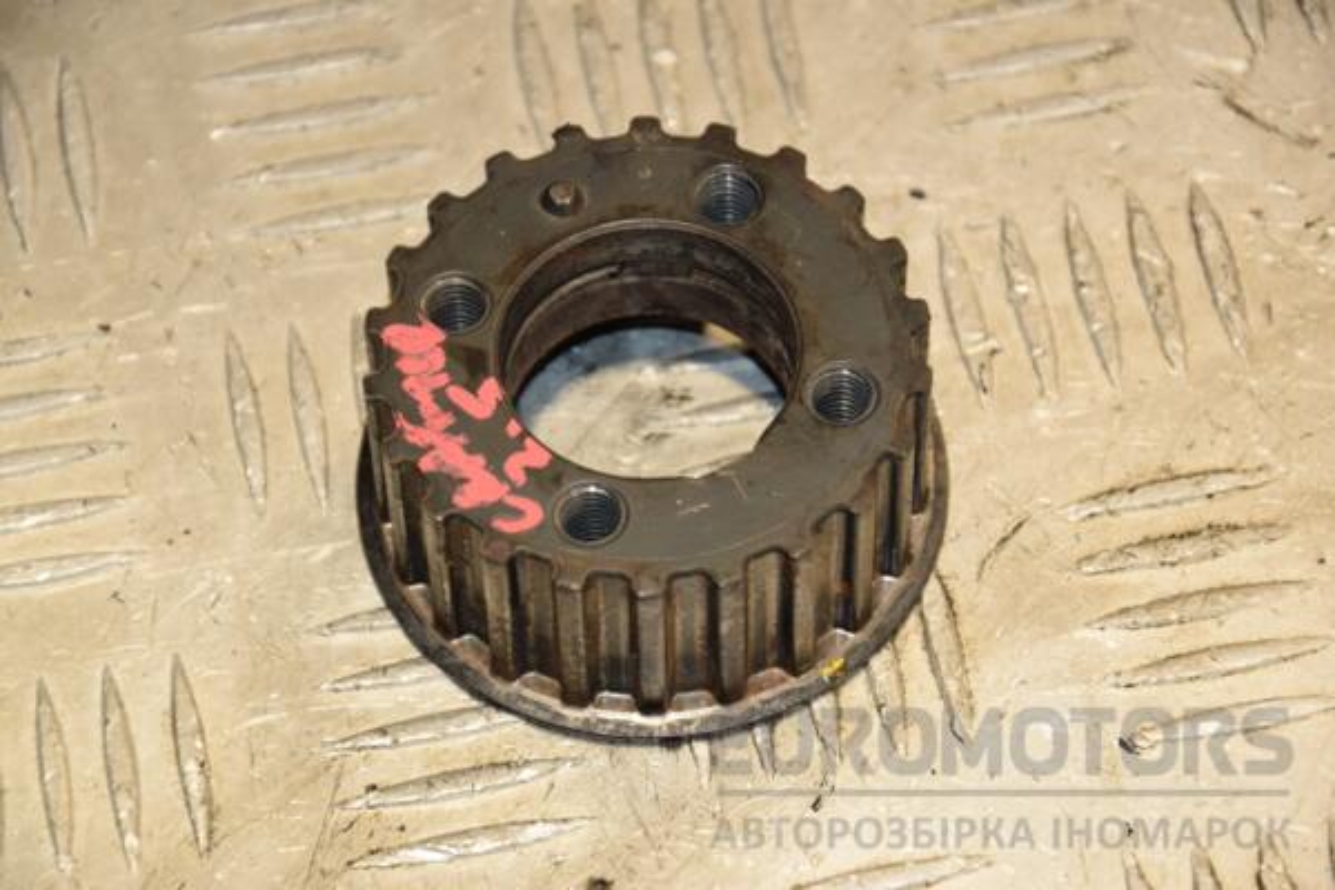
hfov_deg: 13.0
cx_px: 668
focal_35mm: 158
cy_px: 445
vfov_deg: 8.7
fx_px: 5840
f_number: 6.3
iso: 800
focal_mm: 105
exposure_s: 1/200
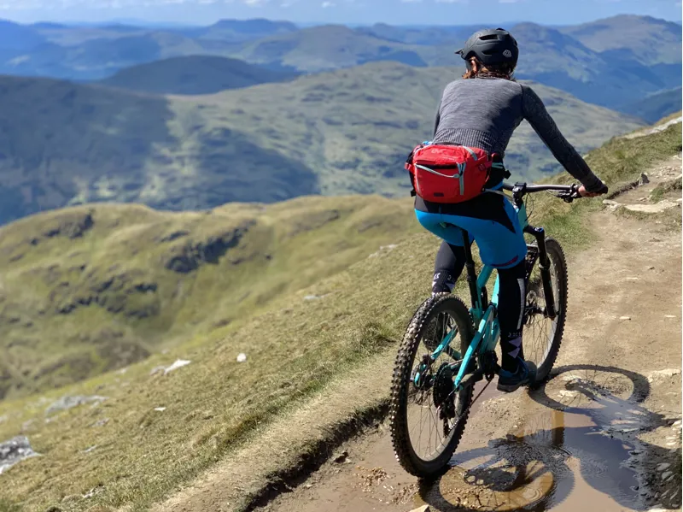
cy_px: 256
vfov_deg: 28.0
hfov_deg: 36.8
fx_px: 1025
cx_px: 342
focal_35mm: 52
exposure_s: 1/685
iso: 16
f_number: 2.4
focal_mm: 6
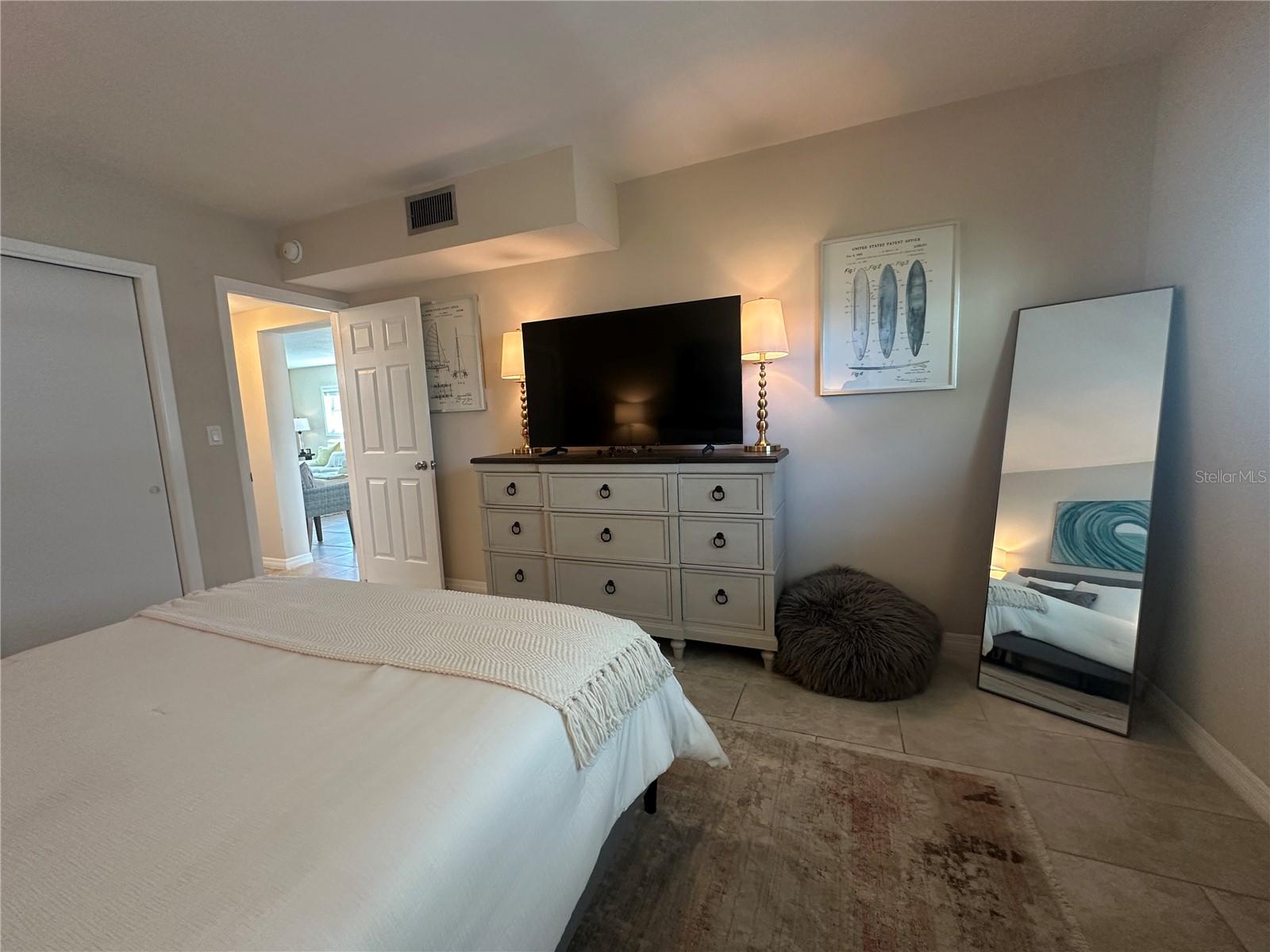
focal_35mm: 14
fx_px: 514
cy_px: 476
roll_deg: +2.2
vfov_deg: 85.7
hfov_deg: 102.1
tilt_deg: -6.5
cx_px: 635
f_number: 2.2
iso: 200
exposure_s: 1/60
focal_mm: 2.22
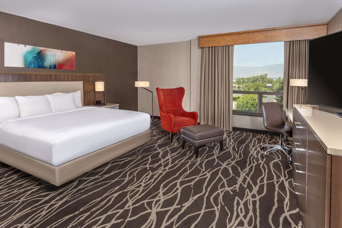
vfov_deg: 67.4
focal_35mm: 18
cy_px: 114
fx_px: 171
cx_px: 171
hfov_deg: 90.0
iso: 125
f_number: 11
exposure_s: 1/60
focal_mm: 18
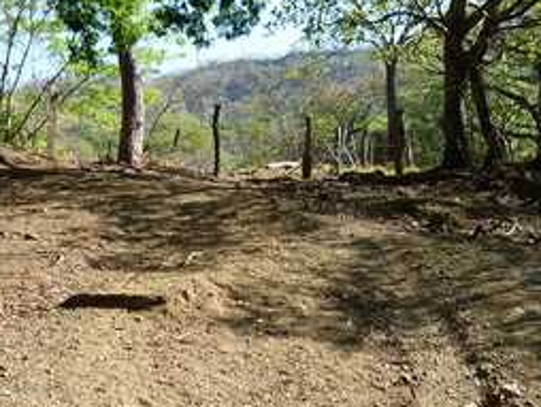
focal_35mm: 51
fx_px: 798
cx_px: 215
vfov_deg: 28.5
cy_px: 154
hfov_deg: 37.3
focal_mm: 5.5
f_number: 2.8
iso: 80
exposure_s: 1/400
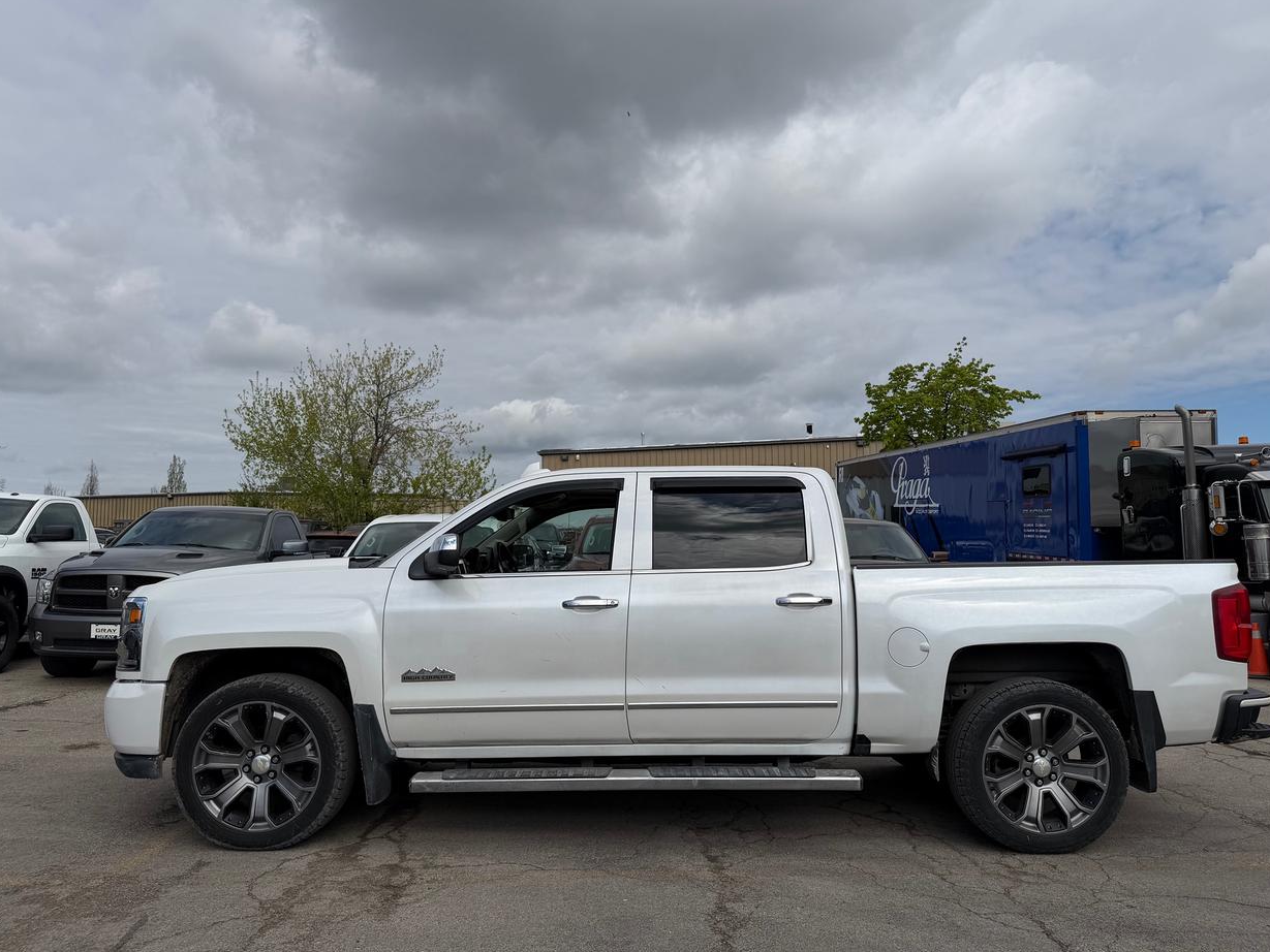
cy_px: 490
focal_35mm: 25
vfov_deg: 54.9
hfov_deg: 69.4
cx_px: 655
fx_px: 917
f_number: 1.78
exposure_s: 1/8130
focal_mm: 6.76
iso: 80
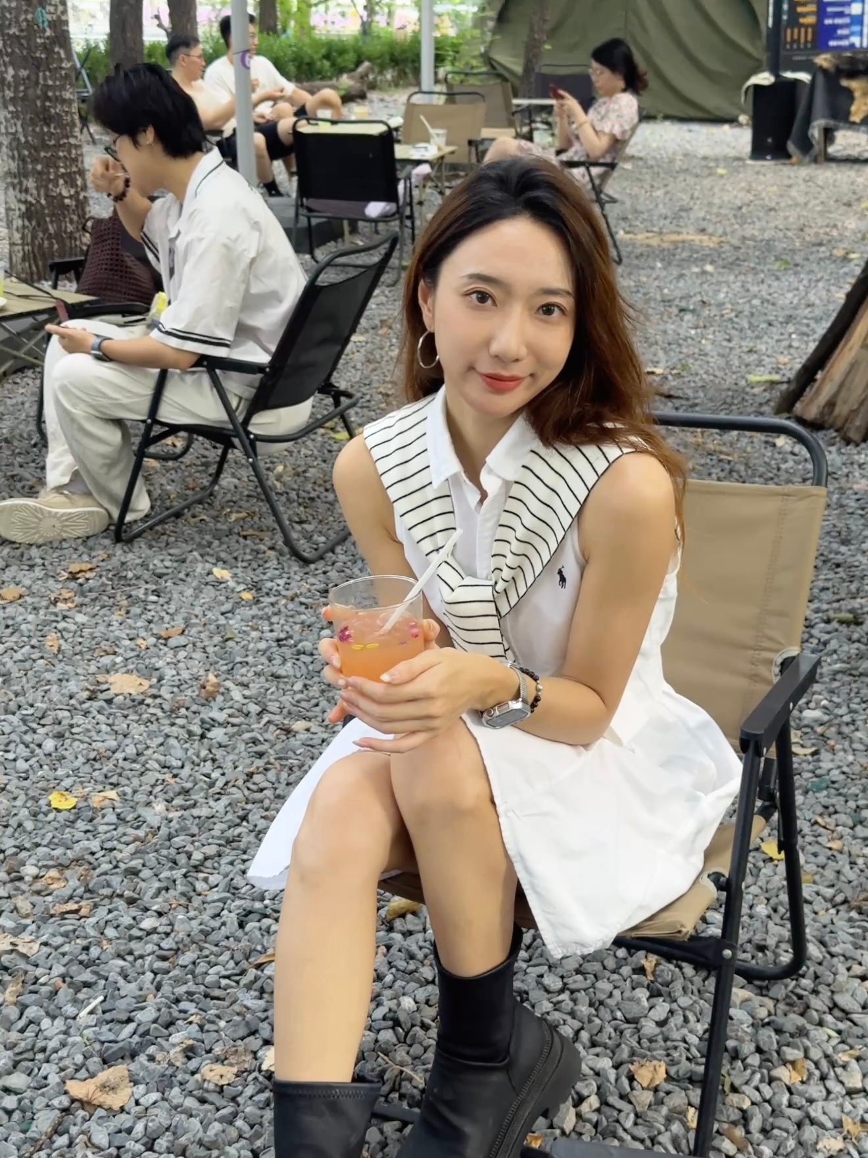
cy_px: 579
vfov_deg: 39.7
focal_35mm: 48
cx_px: 434
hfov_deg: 30.3
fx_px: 1605
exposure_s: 1/161
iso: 100
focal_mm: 6.76
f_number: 1.78
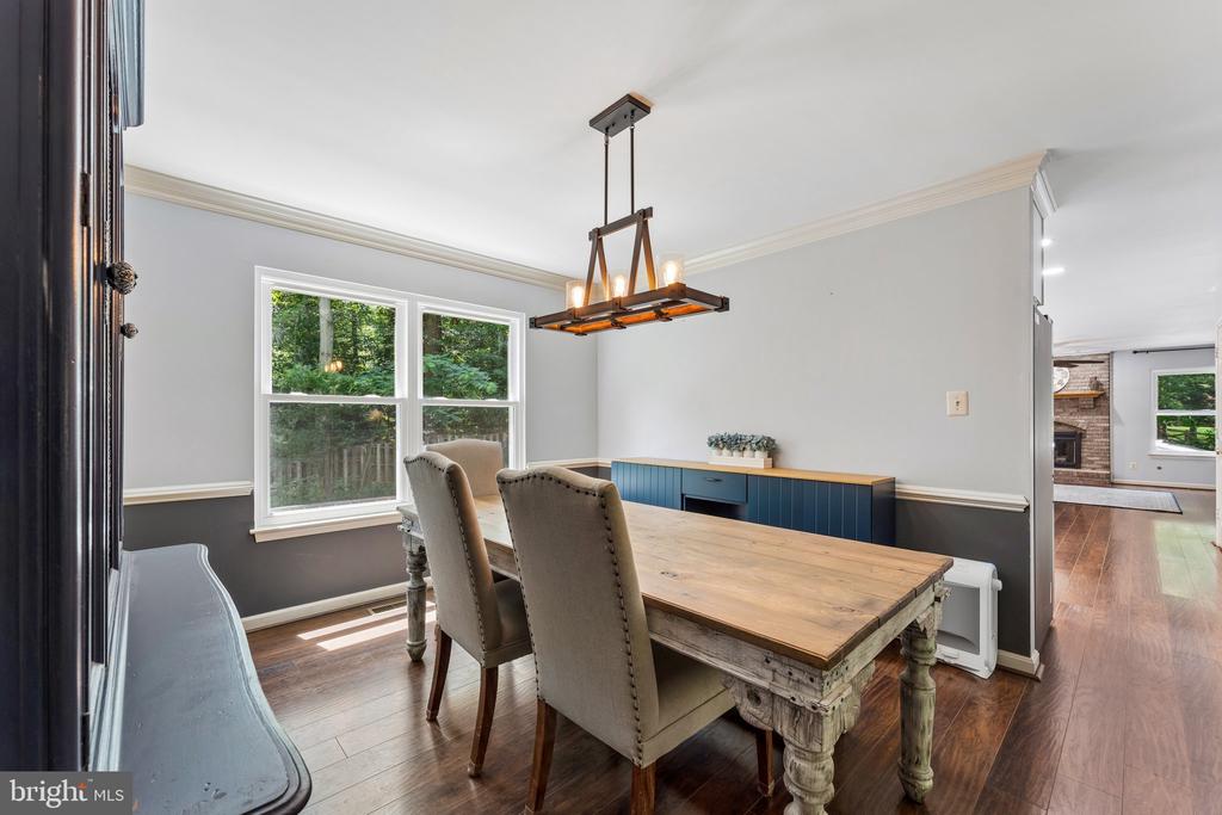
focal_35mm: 14
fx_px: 475
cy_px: 408
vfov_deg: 81.2
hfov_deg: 104.2
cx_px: 611
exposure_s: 1/3.33
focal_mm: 14
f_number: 9
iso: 100
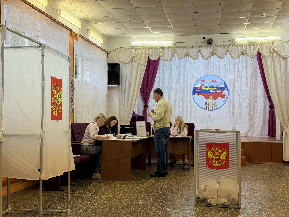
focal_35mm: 48
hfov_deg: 39.7
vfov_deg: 30.3
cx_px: 144
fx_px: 401
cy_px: 108
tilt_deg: +1.1
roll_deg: -0.3
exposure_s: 1/100
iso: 125
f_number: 1.78
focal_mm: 6.76
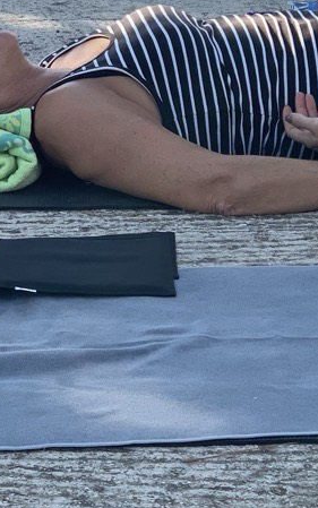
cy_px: 123
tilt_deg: -12.6
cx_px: 81
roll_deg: +0.8
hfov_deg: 8.4
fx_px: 2175
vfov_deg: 13.3
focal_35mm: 157
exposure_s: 1/261
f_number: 2.4
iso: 16
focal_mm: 6
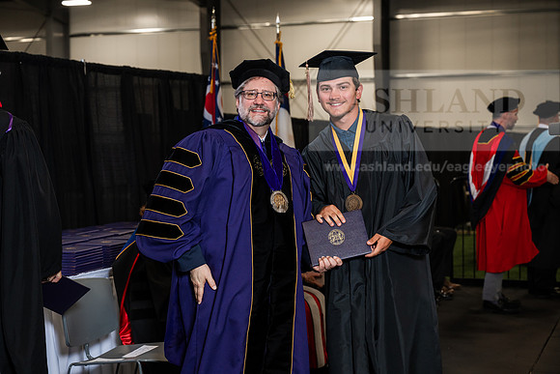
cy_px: 187
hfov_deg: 31.4
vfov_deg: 21.3
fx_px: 996
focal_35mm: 64
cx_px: 280
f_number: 4.5
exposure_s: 1/200
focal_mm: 64
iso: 1250
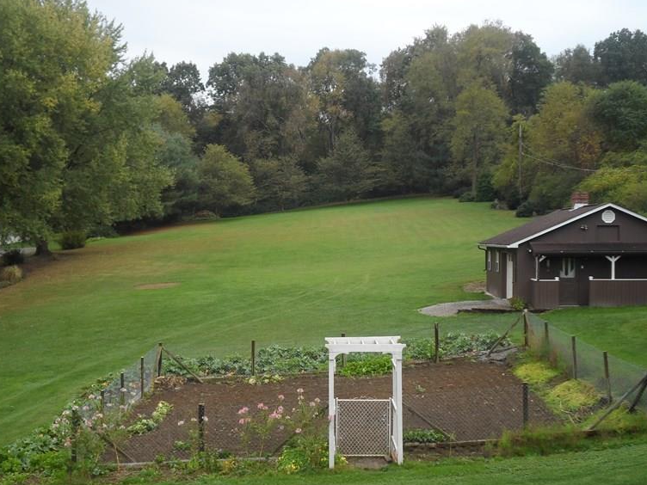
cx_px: 292
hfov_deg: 38.9
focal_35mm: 49
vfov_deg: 29.7
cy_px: 227
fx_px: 916
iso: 80
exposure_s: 1/125
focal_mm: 6.5
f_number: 3
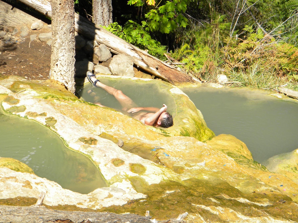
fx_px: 904
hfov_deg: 18.7
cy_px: 112
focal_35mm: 105
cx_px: 149
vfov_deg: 14.1
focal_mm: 19
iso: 80
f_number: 4.7
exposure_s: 1/377
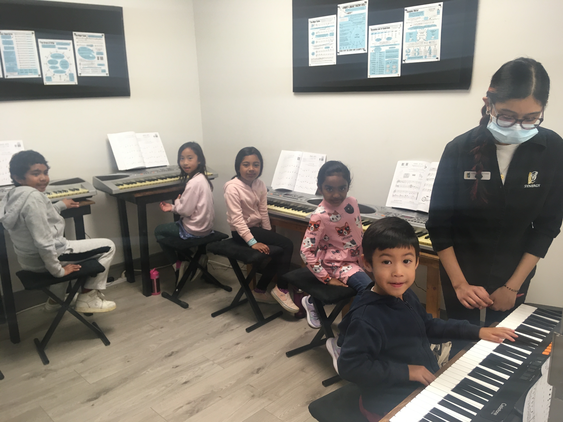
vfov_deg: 48.2
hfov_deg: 61.7
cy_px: 211
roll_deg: +1.3
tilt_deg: -14.8
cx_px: 282
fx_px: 472
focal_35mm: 29
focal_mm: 4.15
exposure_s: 1/30
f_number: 2.2
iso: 80
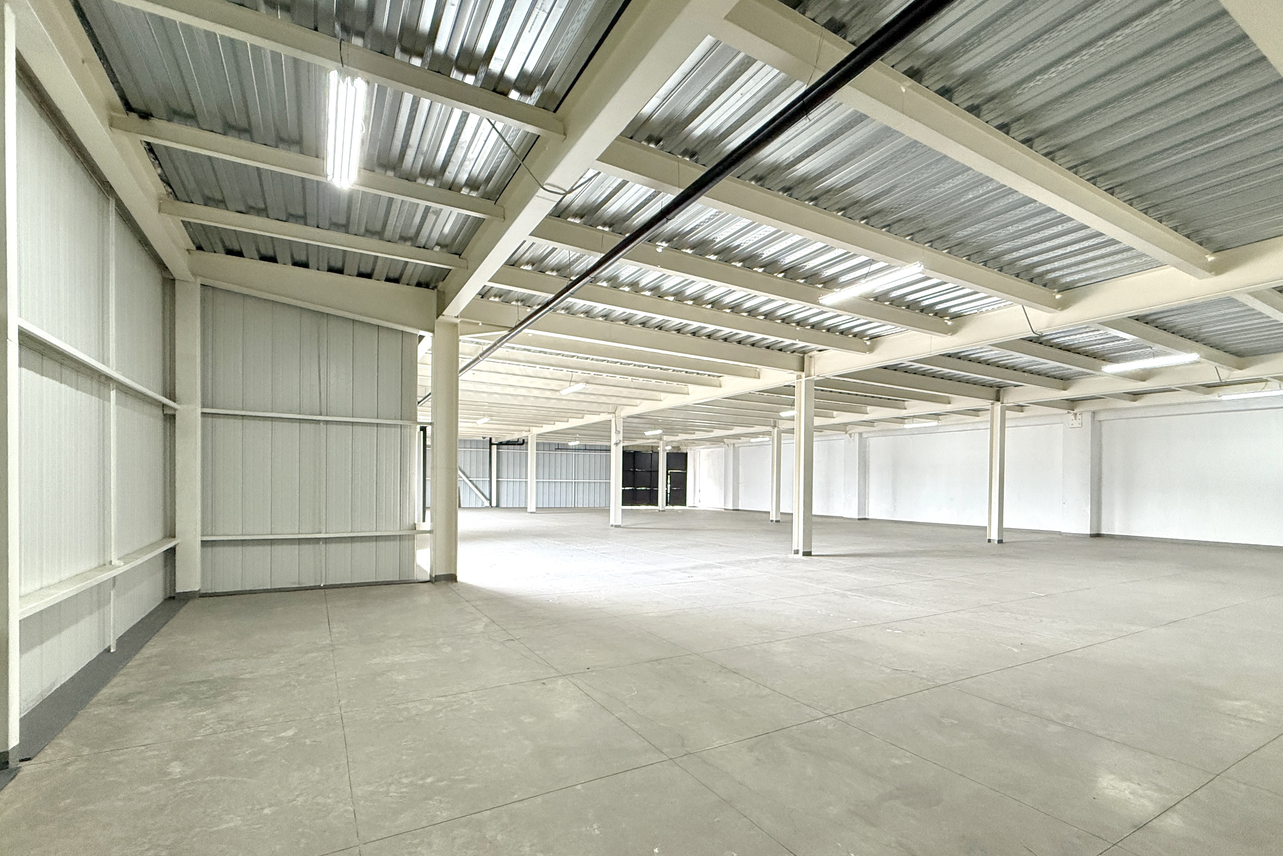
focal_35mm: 16
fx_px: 570
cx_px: 640
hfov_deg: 96.7
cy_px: 494
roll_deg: -0.7
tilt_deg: -1.1
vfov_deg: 73.3
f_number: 2.2
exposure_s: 1/120
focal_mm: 2.22
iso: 500
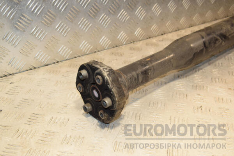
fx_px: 292
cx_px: 117
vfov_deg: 29.9
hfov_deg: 43.6
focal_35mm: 45
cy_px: 78
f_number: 6.3
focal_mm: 30
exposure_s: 1/200
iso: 800
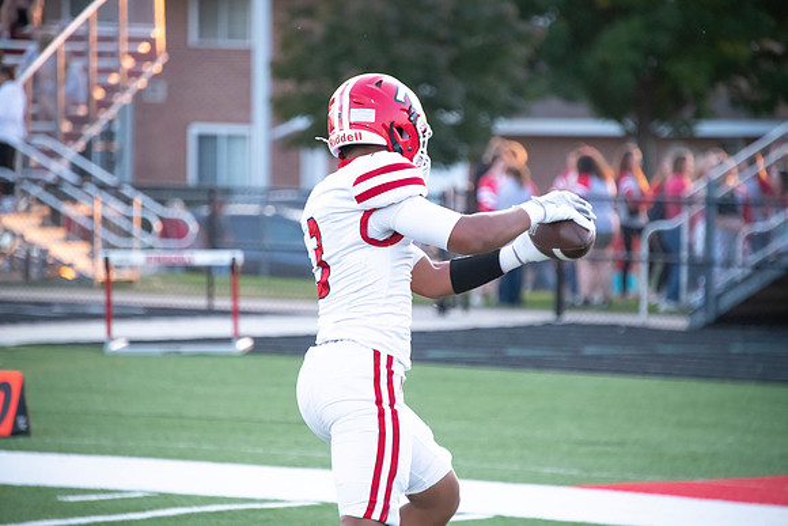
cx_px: 394
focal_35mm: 250
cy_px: 263
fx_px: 5473
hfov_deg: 8.2
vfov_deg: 5.5
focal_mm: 250
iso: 4000
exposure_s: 1/800
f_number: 5.6
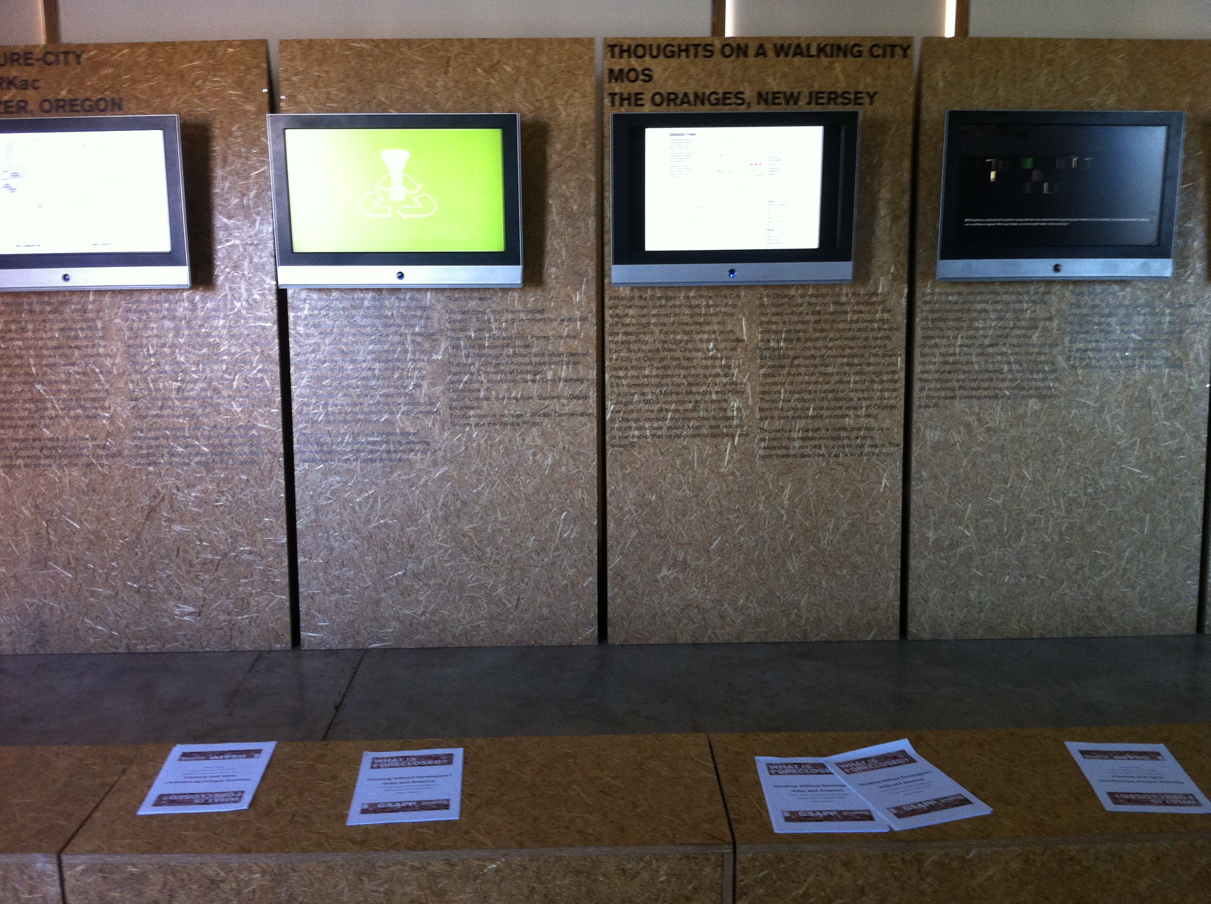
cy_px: 452
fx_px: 1223
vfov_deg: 40.6
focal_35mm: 35
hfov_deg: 52.7
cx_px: 606
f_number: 2.8
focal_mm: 3.85
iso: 125
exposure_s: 1/15
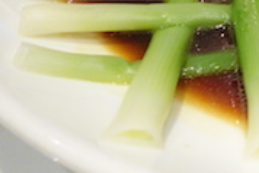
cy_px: -59
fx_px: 778
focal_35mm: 108
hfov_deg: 16.3
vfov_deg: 12.3
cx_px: 450
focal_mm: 11.04
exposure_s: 1/100
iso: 1600
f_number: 2.5
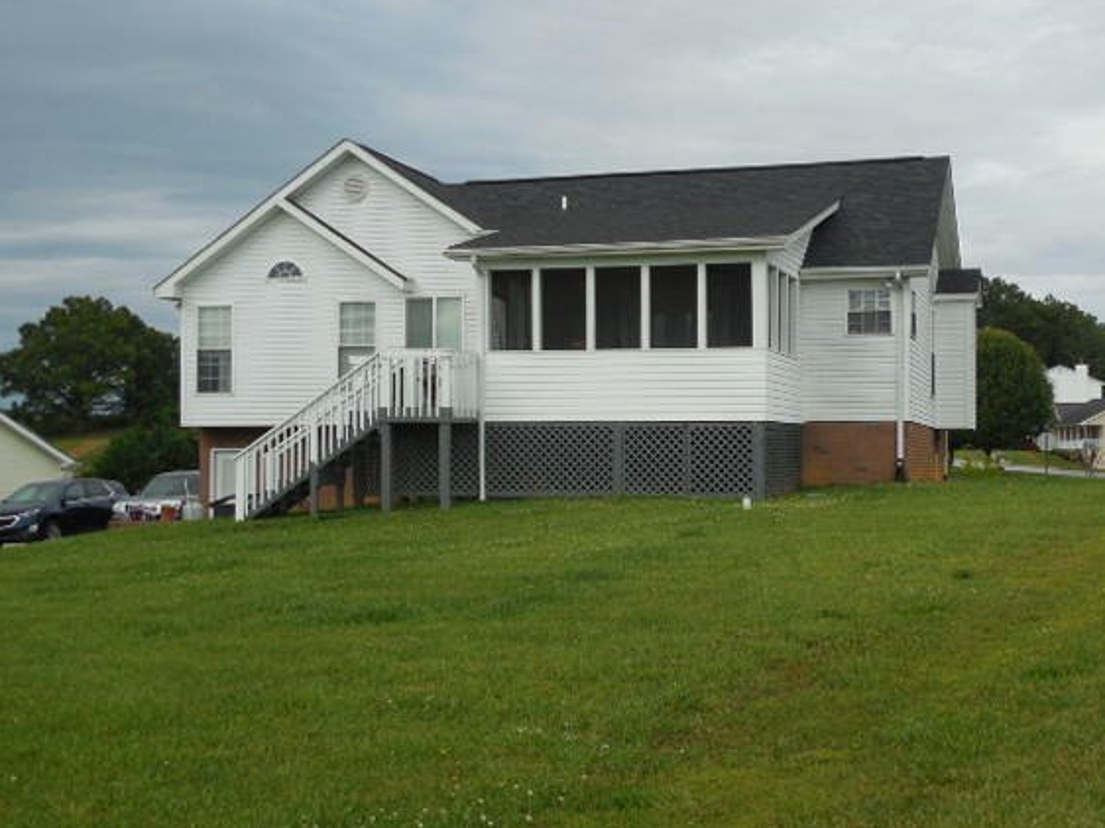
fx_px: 1563
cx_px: 596
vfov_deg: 29.7
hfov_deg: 38.9
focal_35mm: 49
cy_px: 431
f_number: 3.9
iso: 125
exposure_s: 1/800
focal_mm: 7.8
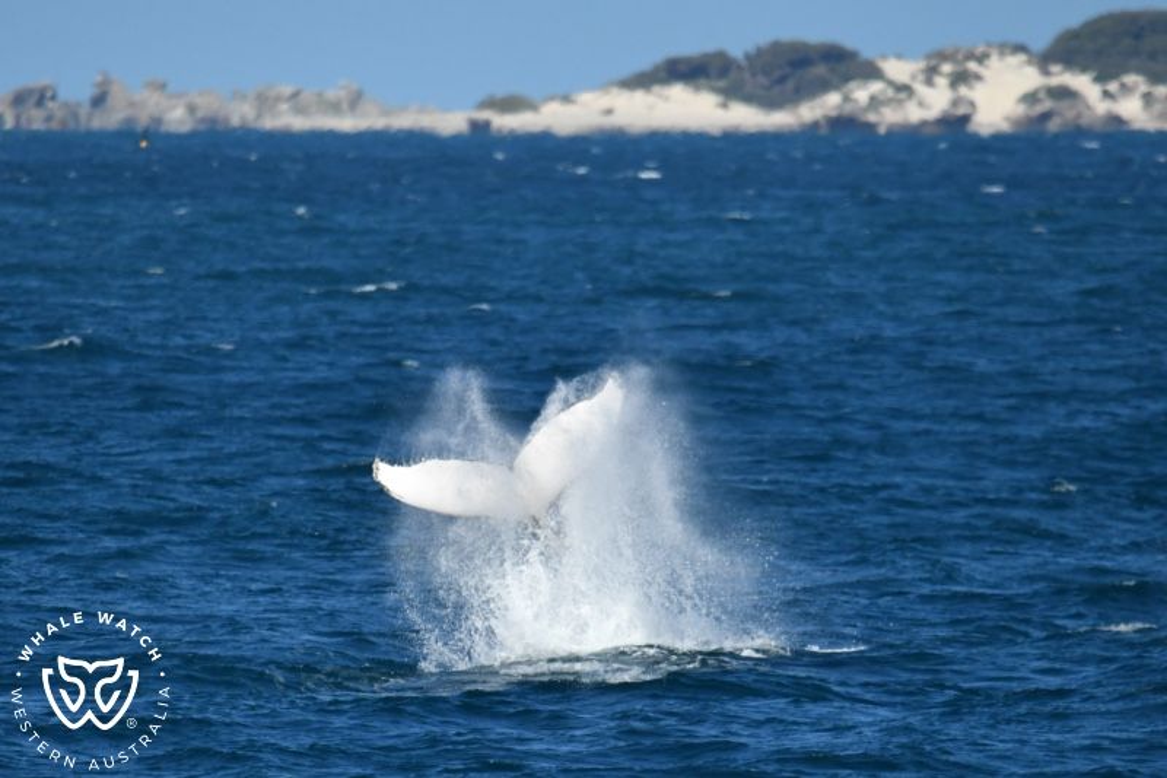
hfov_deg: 3.4
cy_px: 389
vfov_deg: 2.3
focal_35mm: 600
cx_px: 584
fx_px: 19445
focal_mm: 600
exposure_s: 1/8000
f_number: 6.3
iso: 1000
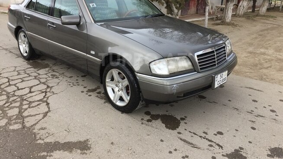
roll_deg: -1.2
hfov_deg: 61.0
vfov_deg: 36.5
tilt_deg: -14.7
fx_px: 240
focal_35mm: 32
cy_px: 60
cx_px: 143
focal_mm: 4.15
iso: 32
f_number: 2.2
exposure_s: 1/488
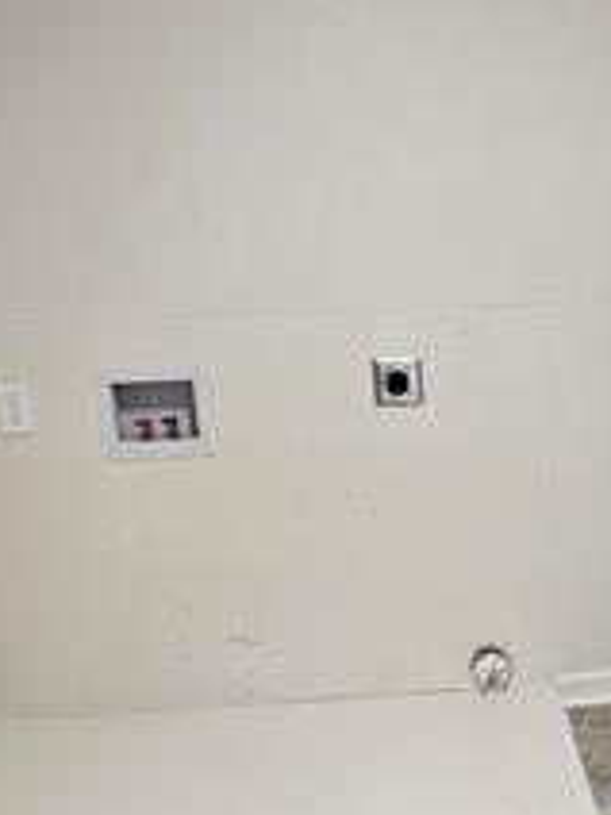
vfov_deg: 36.2
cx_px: 546
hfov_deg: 27.1
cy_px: 580
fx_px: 1224
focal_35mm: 52
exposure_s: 1/120
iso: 320
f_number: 1.7
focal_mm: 6.3
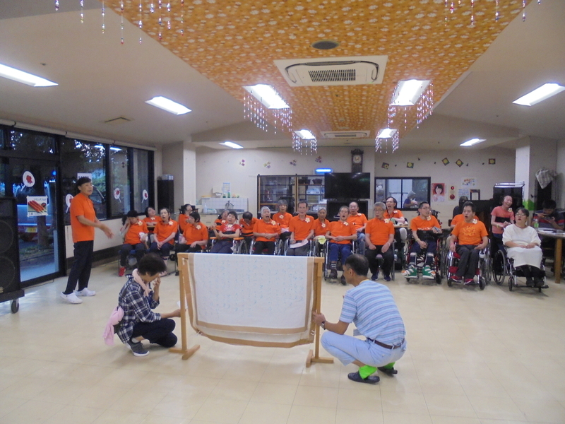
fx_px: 424
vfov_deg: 53.1
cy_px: 212
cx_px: 282
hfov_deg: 67.3
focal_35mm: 26
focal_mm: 4.6
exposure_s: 1/50
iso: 320
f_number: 3.5
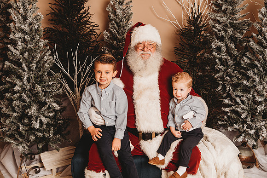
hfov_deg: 48.4
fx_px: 297
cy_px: 89
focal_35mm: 40
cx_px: 134
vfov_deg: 33.4
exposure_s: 1/160
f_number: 4
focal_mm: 40
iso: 100
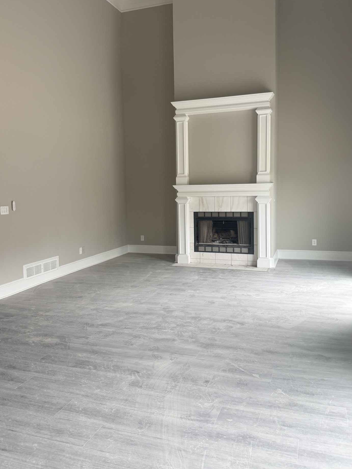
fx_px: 407
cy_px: 219
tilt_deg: -5.8
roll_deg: +0.4
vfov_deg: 59.9
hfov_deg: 46.8
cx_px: 167
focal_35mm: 30
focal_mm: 6.76
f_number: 1.78
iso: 64
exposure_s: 1/120
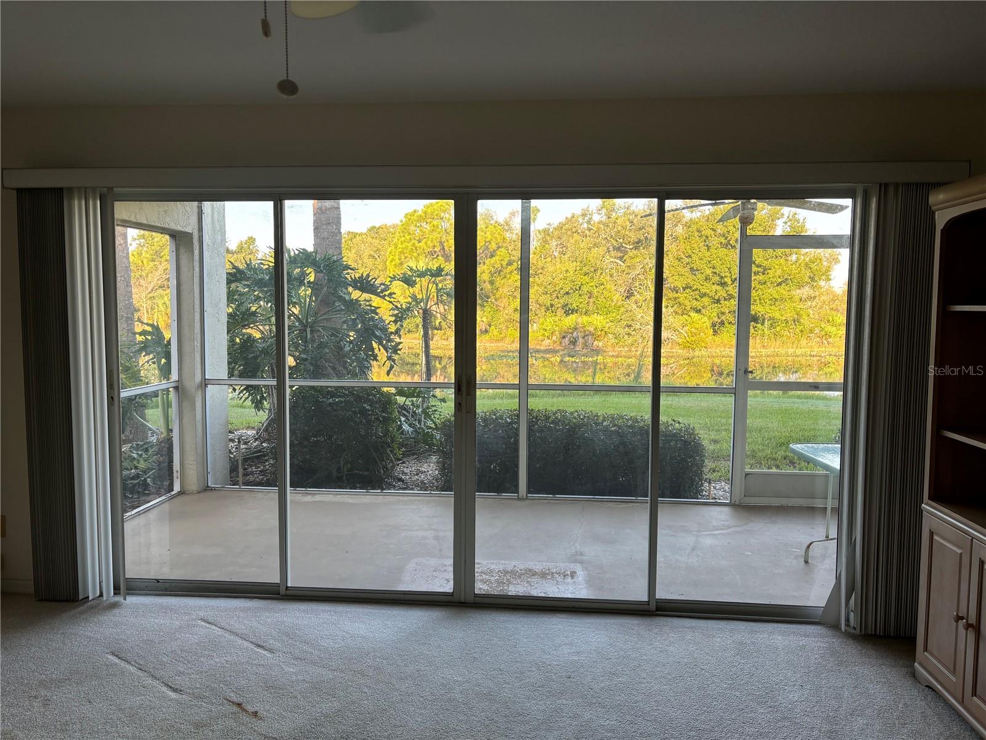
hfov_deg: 67.3
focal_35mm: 26
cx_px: 493
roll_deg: -0.2
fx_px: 741
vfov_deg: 53.1
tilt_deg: -4.2
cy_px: 370
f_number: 1.6
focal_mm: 5.96
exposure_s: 1/121
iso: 32
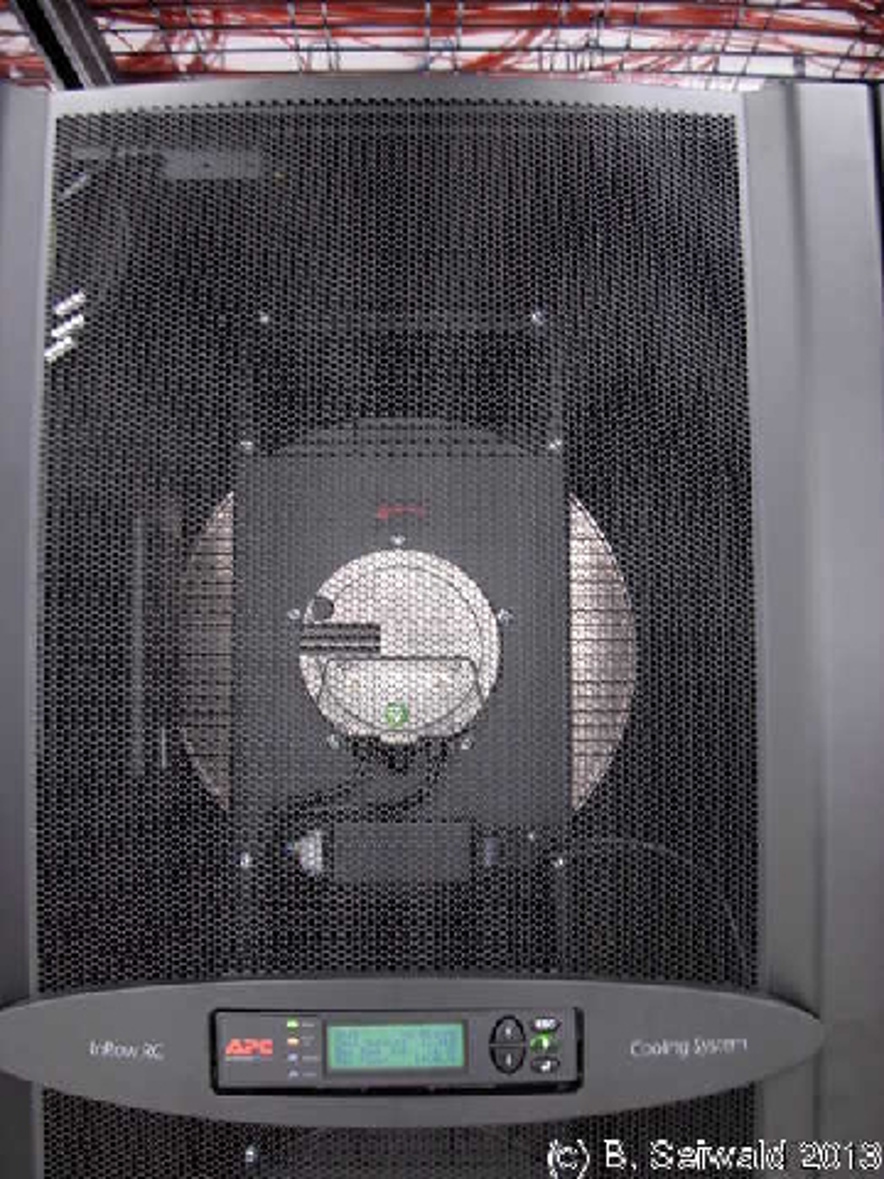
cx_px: 442
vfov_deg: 49.0
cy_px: 590
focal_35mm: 38
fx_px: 1294
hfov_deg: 37.7
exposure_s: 1/5.1
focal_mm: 6.3
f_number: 2.9
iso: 79
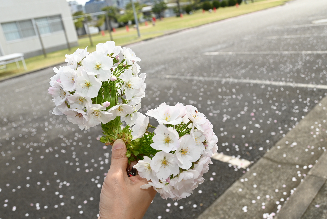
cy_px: 110
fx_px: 273
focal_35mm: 30
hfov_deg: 61.9
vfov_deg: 43.7
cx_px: 164
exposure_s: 1/200
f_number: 7.1
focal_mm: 20
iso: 100
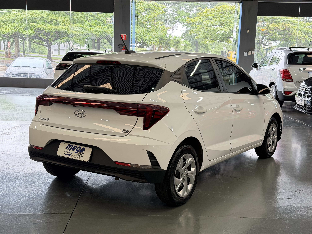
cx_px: 156
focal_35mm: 48
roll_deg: -1.3
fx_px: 433
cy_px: 117
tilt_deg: -9.2
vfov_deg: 30.3
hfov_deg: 39.7
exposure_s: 1/40
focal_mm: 6.76
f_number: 1.78
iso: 320
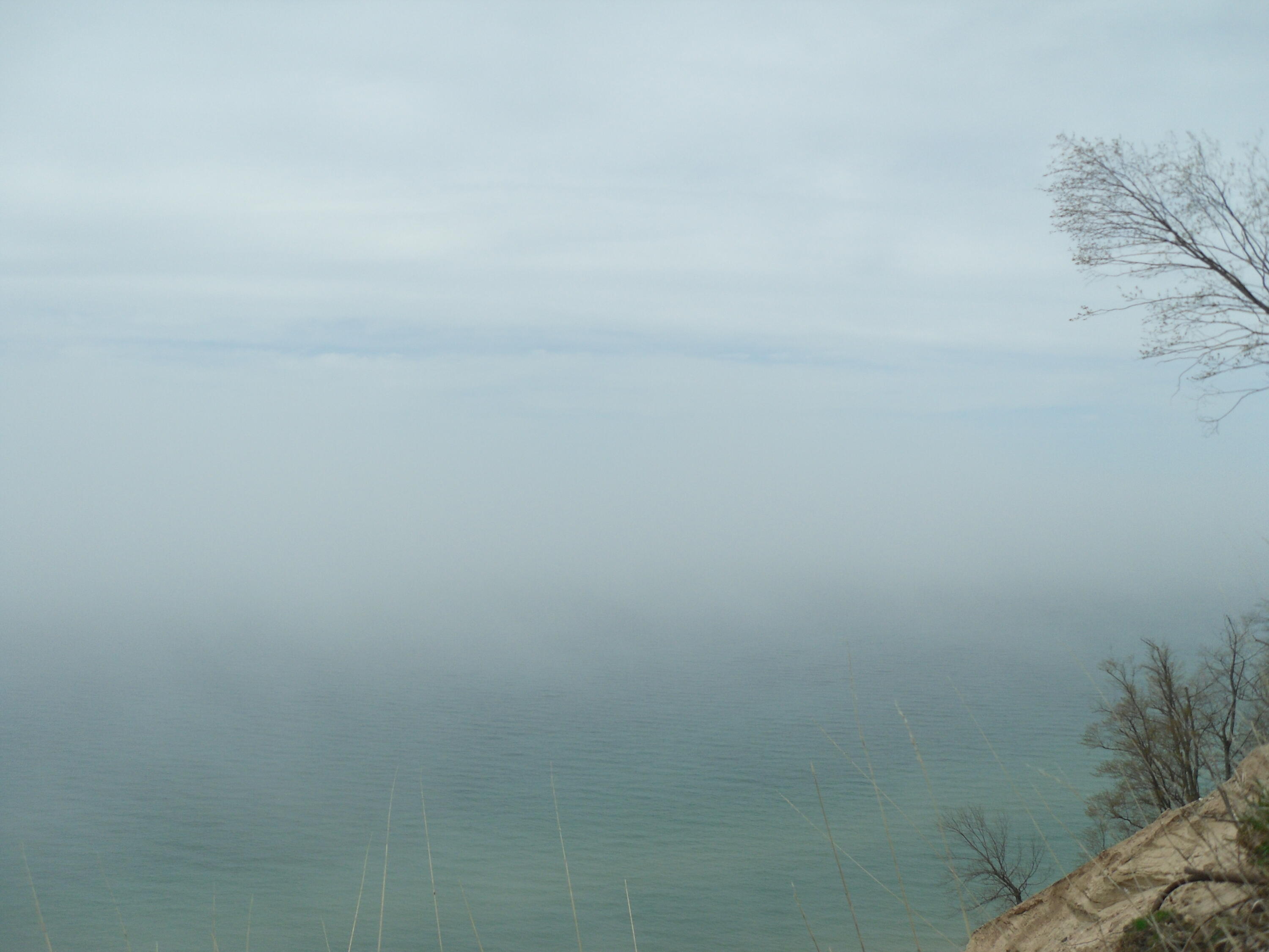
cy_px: 476
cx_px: 634
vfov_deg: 41.8
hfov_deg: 54.0
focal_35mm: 34
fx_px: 1246
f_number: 8.1
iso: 80
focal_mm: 6
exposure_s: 1/304
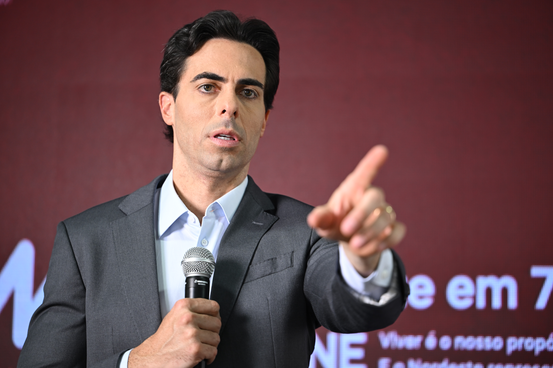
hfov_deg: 19.5
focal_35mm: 105
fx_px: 1613
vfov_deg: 13.0
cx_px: 276
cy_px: 184
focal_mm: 105
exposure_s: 1/80
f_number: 2.8
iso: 500
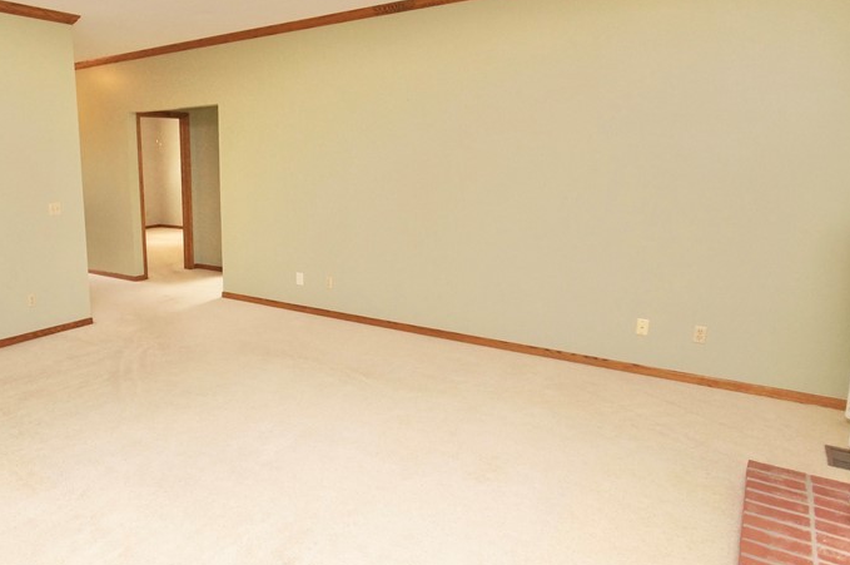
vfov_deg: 53.0
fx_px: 566
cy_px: 263
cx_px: 255
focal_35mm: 24
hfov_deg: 70.7
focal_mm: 10
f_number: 3.5
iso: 800
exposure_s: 1/160
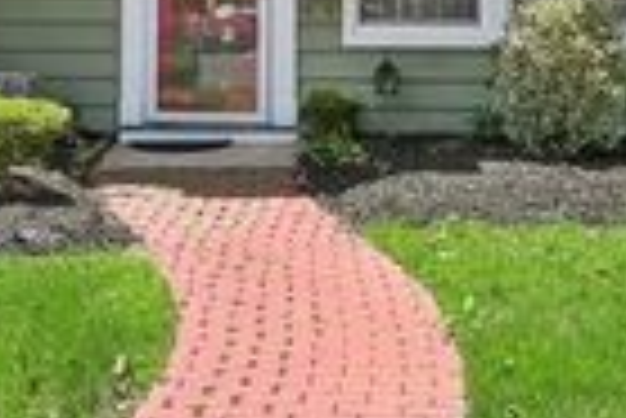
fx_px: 1285
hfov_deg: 27.4
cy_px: -43
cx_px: 266
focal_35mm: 74
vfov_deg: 17.9
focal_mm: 20.5
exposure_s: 1/320
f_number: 11
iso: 400
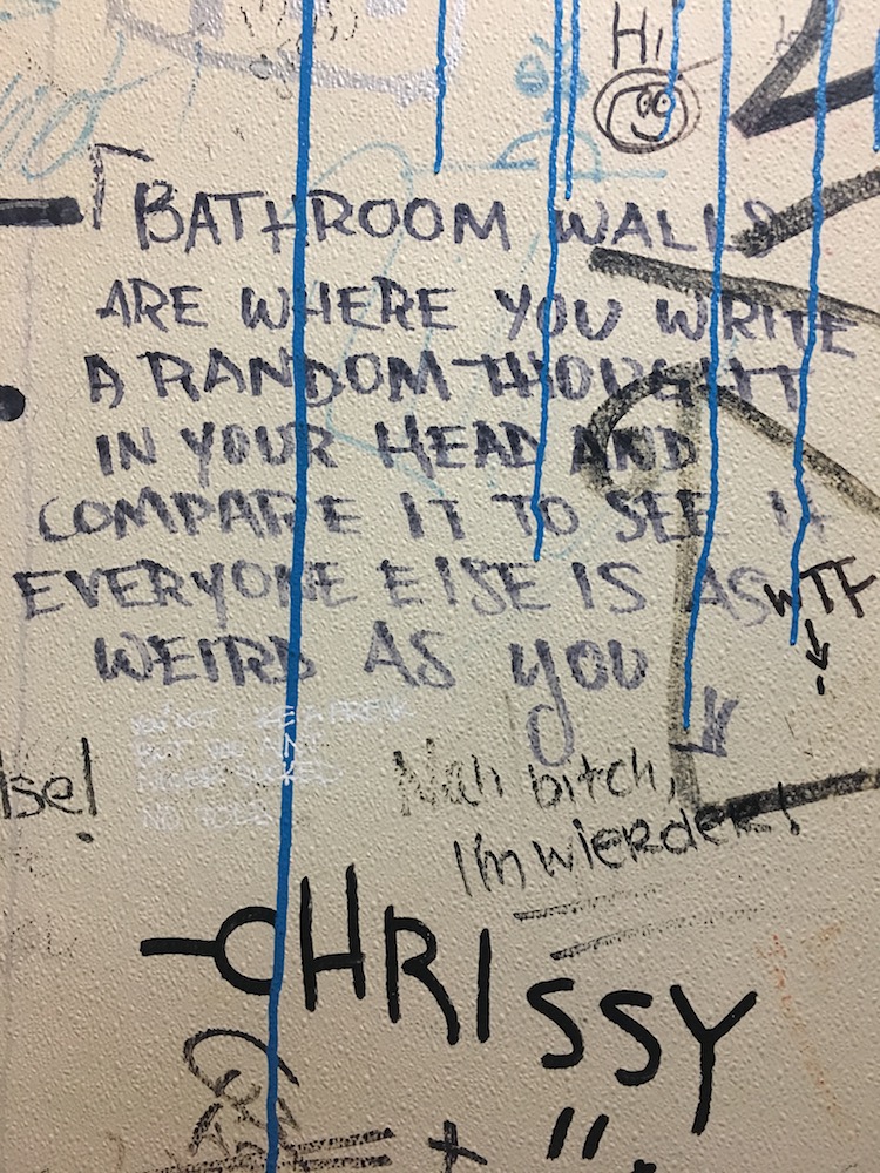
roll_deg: -1.4
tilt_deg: -0.9
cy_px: 586
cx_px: 440
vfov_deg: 61.7
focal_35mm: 29
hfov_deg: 48.2
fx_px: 983
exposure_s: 1/24
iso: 200
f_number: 2.2
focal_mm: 4.15
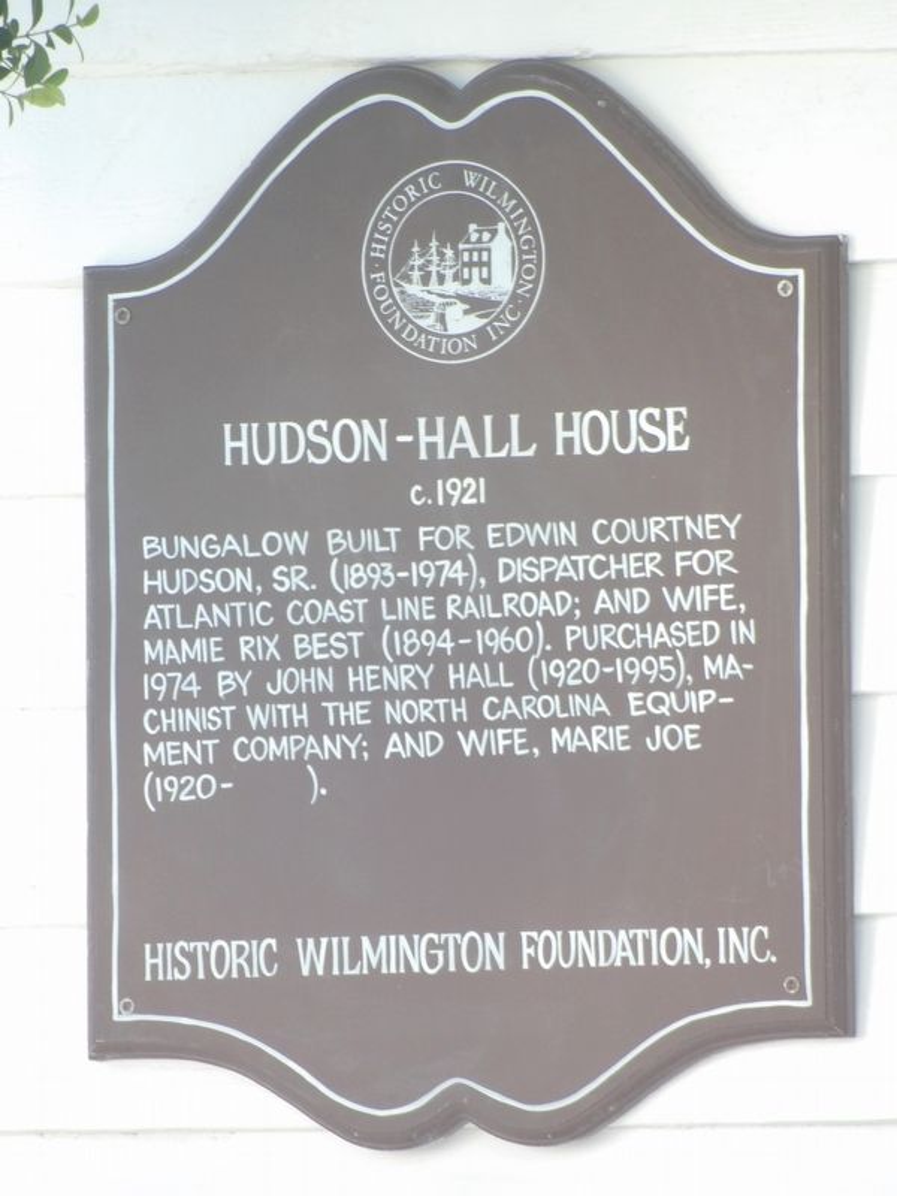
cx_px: 448
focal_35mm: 848
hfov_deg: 1.8
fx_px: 29299
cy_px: 598
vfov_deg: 2.3
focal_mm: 152.1
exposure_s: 1/55
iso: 200
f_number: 4.8
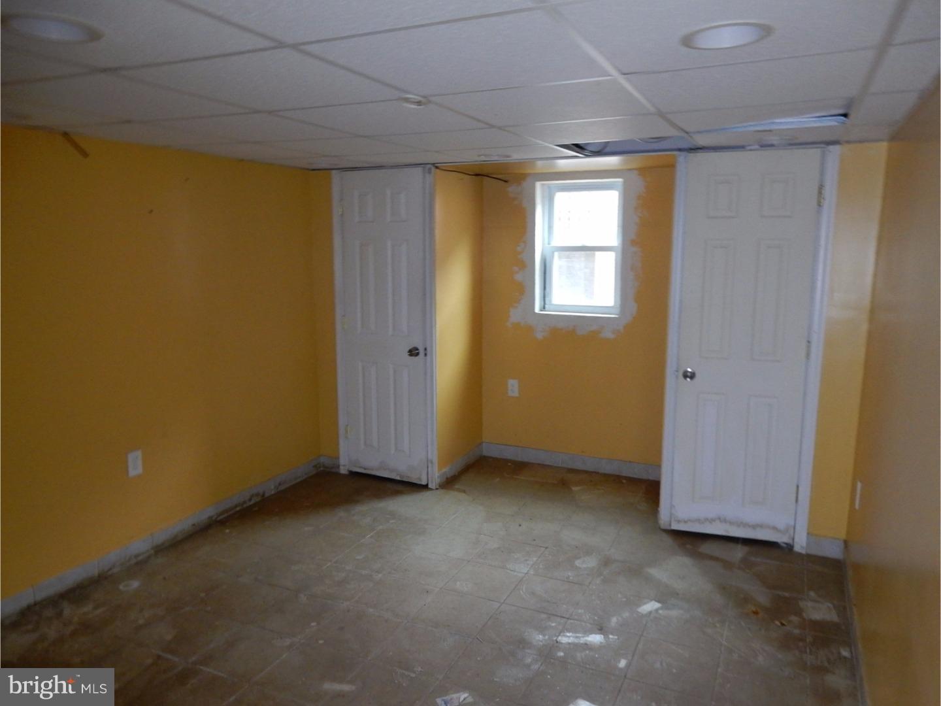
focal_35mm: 25
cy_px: 353
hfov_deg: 69.4
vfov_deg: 54.9
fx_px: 680
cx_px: 470
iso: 400
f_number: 3.7
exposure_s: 1/13
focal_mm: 4.5
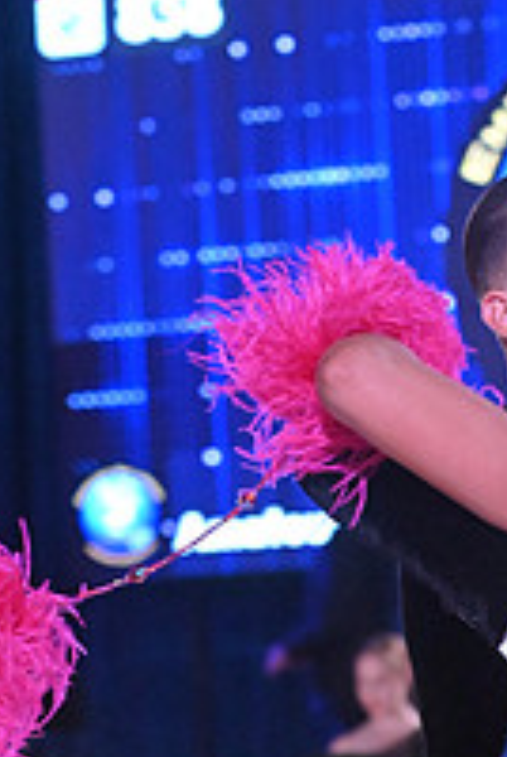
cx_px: 524
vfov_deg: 7.4
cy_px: 1003
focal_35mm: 275
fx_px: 5789
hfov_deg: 5.0
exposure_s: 1/400
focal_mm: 95
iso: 4000
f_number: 5
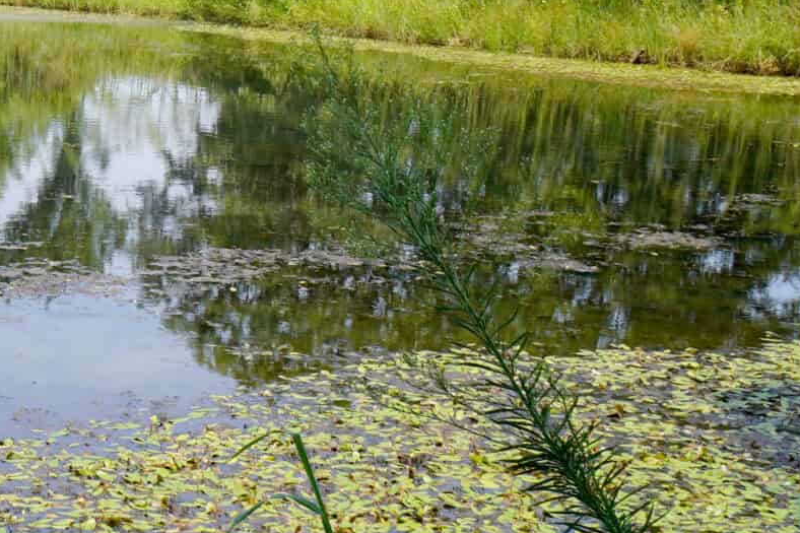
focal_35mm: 78
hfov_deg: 23.3
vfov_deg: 17.3
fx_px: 1733
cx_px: -213
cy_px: 93
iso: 100
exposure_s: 1/125
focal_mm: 16
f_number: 9
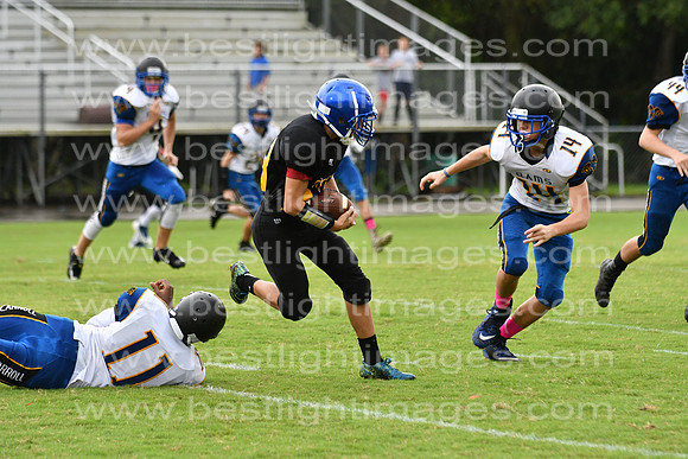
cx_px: 344
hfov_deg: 9.8
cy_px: 230
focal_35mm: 210
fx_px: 4014
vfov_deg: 6.5
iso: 800
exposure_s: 1/2500
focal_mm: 140
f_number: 3.5
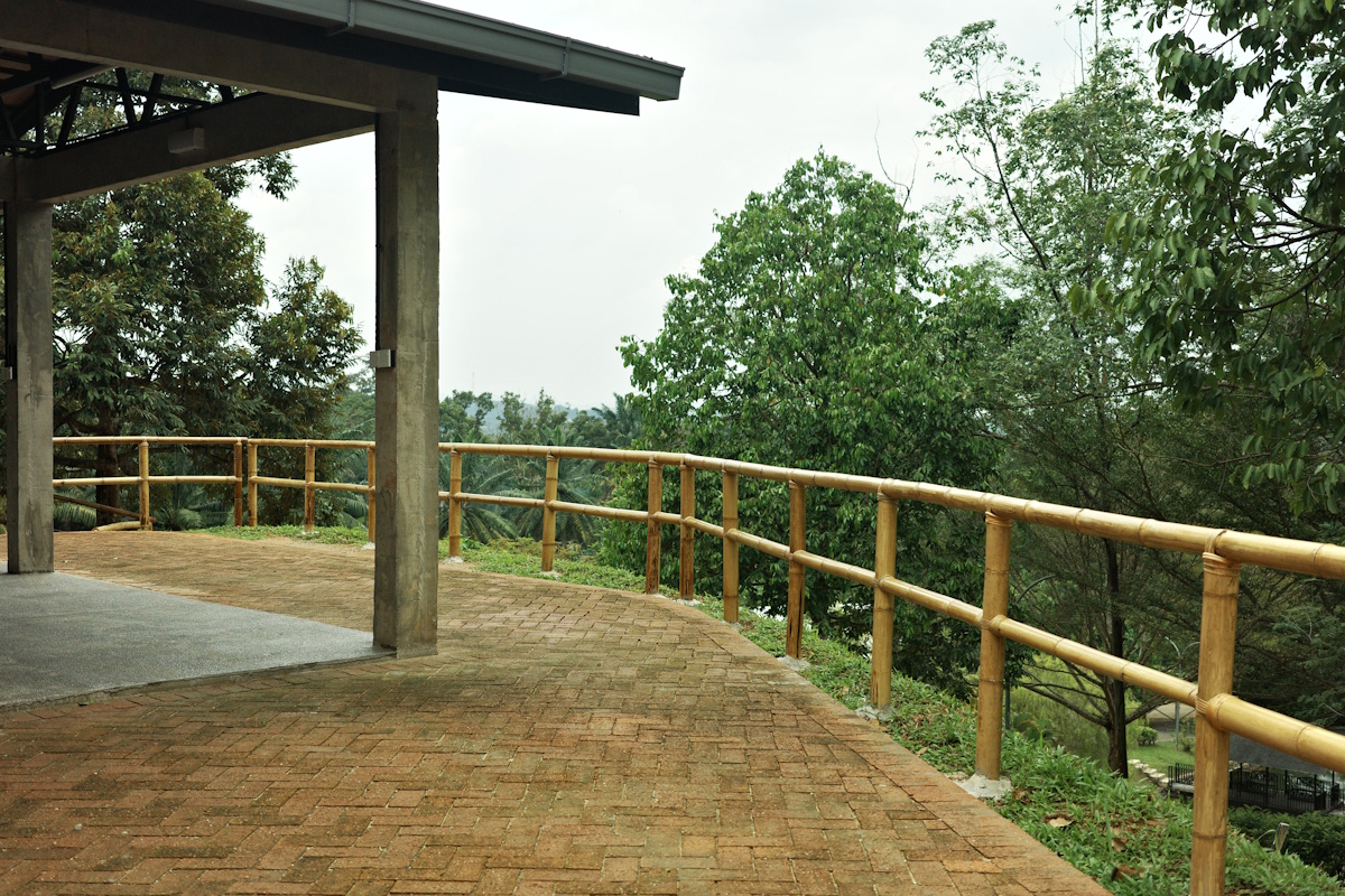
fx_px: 1494
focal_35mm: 40
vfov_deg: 33.4
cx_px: 672
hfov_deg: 48.5
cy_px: 448
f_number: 2.8
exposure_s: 1/1000
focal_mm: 26
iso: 320
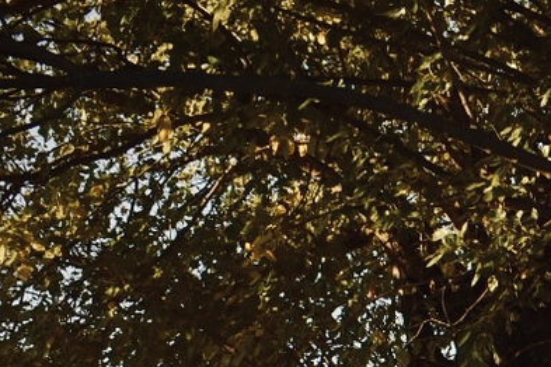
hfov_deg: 17.4
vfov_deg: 11.2
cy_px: 746
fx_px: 1683
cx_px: 735
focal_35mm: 110
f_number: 6.3
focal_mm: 18
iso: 100
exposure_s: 1/160
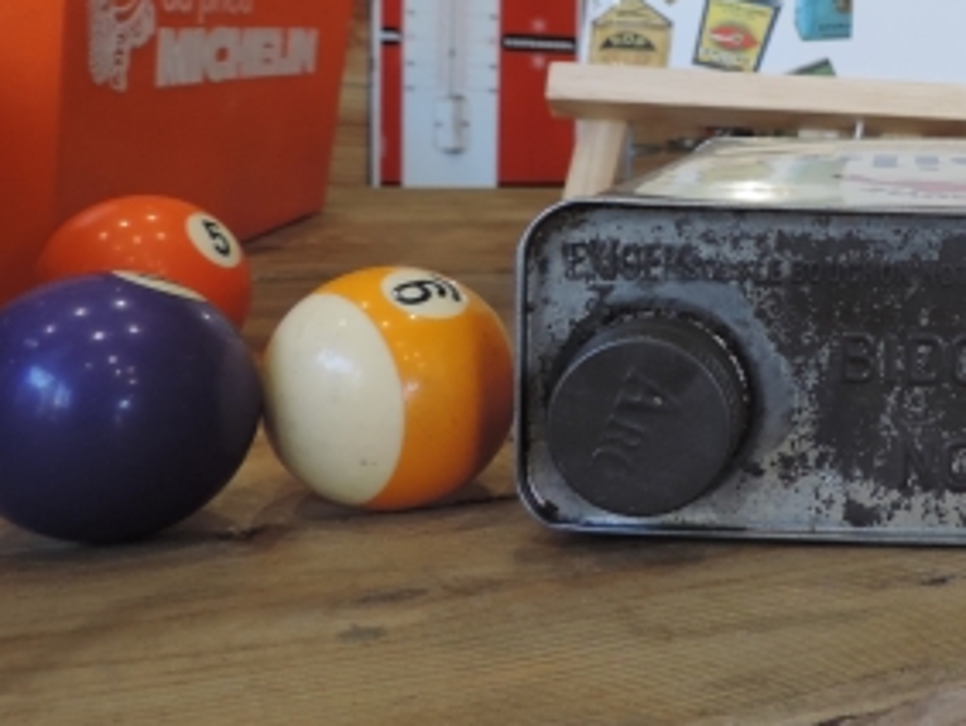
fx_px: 1424
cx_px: 956
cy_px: 168
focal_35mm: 51
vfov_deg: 28.1
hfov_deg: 34.3
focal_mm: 4.3
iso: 160
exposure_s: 1/30
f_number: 3
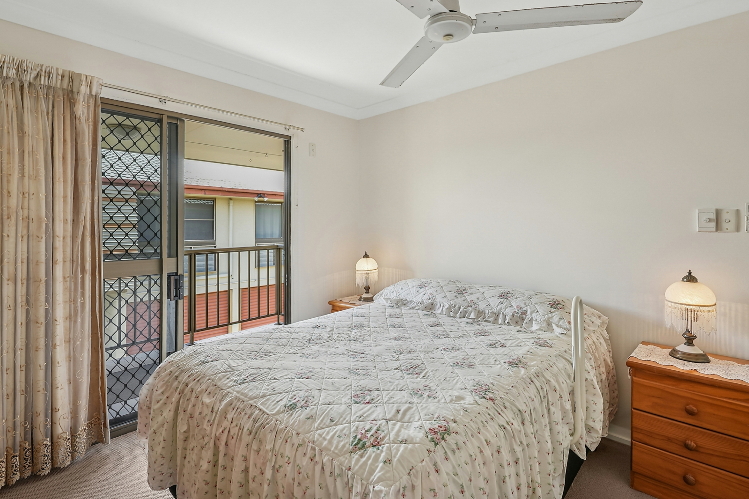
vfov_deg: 70.4
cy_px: 250
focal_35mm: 17
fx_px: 354
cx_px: 374
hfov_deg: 93.3
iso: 200
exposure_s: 1/10
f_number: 11
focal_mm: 17
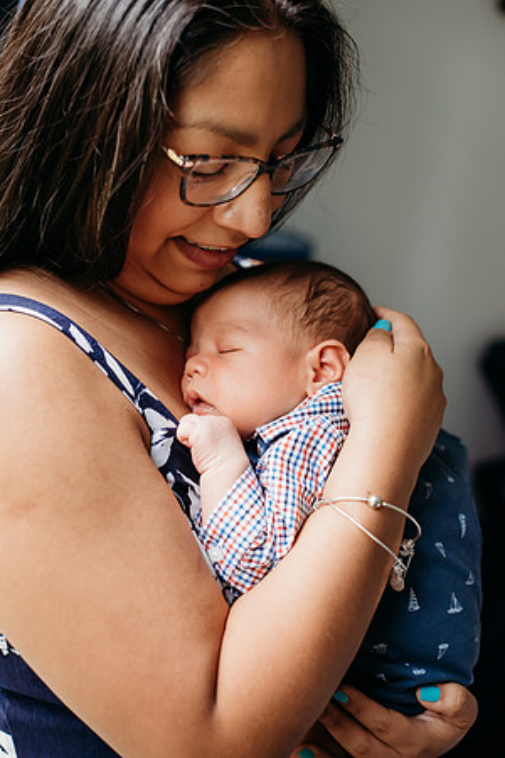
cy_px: 379
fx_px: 1052
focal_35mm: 50
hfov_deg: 27.0
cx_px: 252
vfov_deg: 39.6
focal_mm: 50
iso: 1600
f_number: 2.8
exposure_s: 1/800
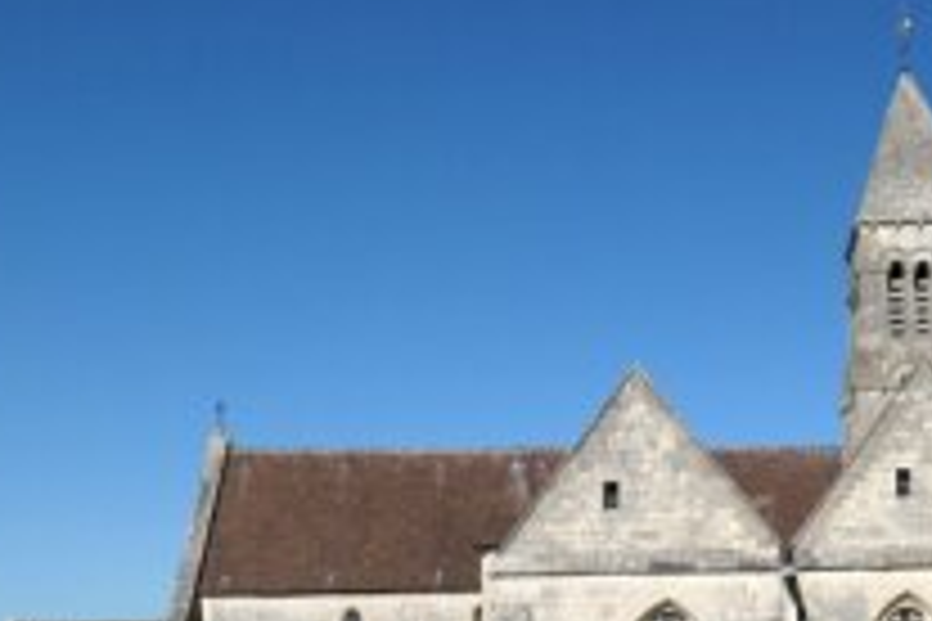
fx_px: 1450
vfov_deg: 23.5
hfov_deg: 34.9
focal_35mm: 56
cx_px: 689
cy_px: 565
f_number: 8
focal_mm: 10.8
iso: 200
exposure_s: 1/1000
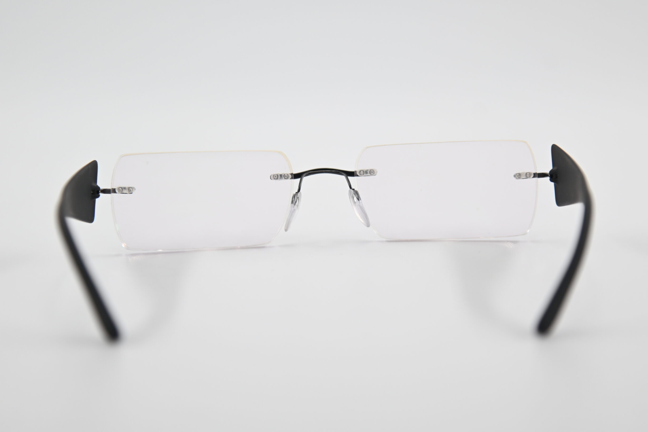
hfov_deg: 13.1
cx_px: 321
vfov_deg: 8.7
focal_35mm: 157
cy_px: 213
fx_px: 2826
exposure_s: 1/400
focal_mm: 100
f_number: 4
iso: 200
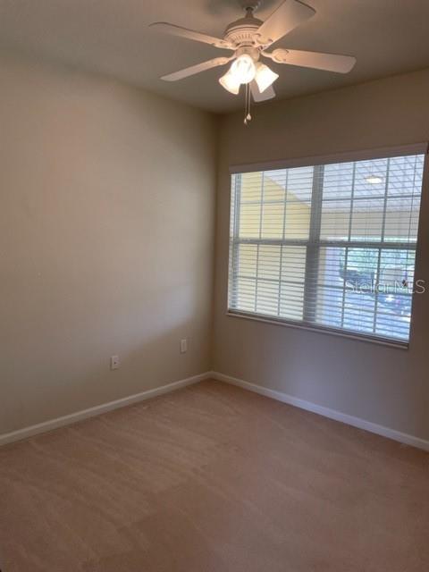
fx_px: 430
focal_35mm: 26
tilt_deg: -4.8
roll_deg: -1.2
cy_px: 286
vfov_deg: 67.3
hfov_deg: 53.1
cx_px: 214
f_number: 1.6
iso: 50
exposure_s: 1/120
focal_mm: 4.2
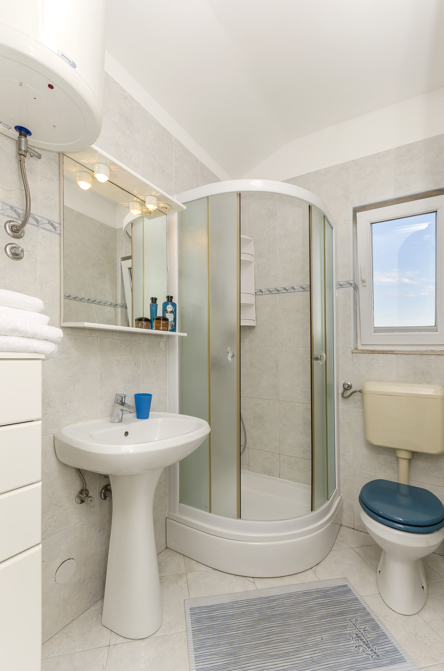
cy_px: 336
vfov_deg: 100.5
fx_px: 279
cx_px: 222
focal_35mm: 15
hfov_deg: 77.1
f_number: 8
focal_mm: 10
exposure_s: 1/60
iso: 100
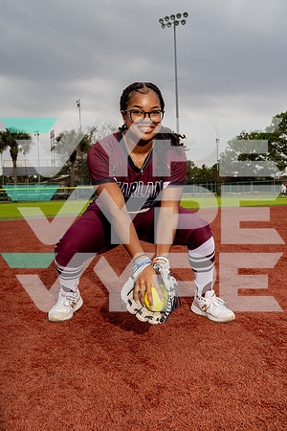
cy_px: 216
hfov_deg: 37.9
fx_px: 419
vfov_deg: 54.4
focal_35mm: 35
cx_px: 144
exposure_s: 1/250
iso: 100
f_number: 7.1
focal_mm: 35
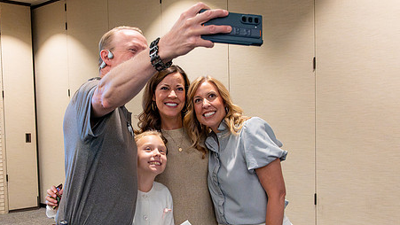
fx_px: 477
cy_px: 160
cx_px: 166
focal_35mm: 45
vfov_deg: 26.3
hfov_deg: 45.3
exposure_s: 1/200
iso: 5000
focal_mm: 24
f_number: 6.3
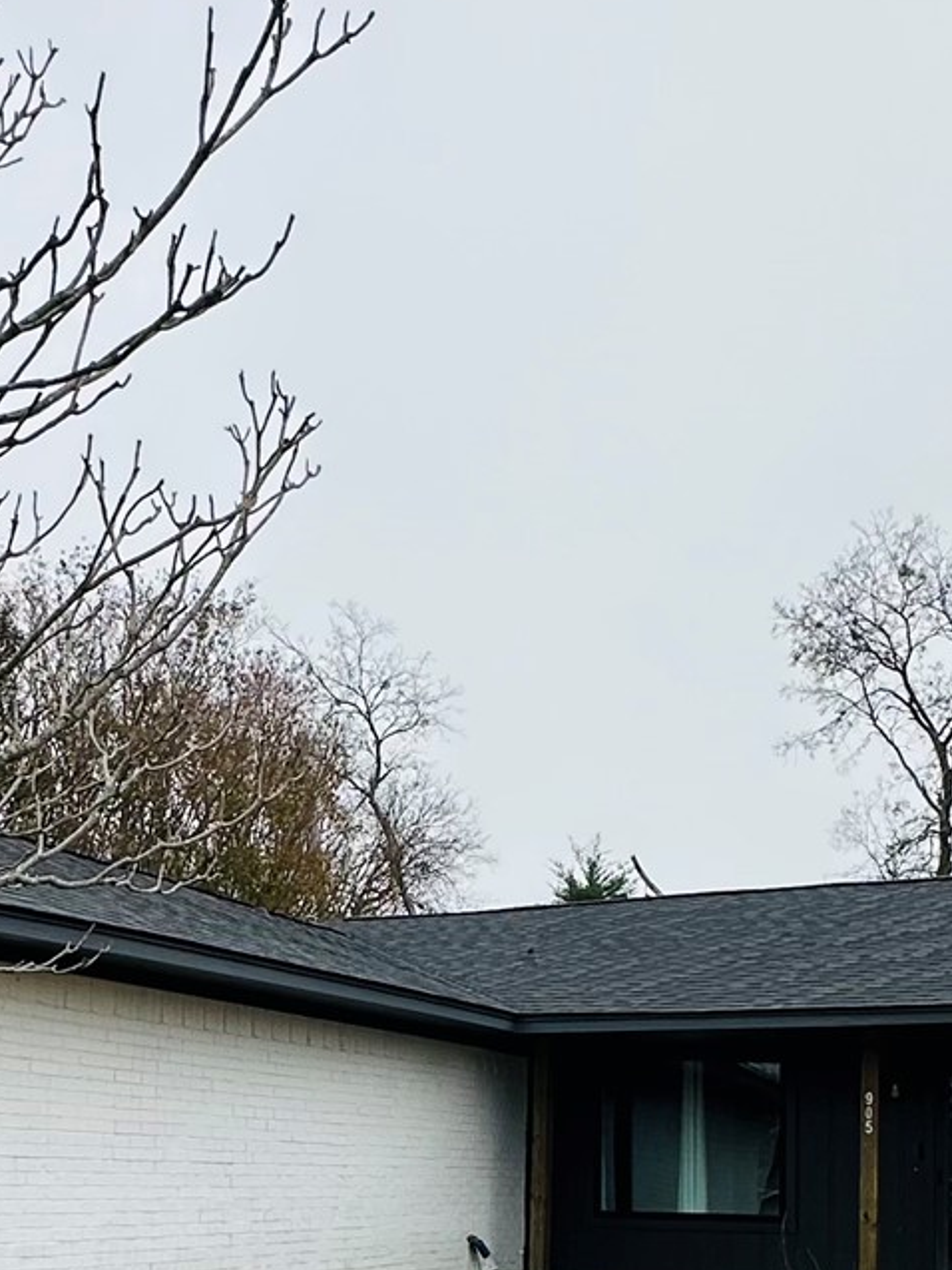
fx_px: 1650
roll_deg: -2.4
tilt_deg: +4.9
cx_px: 466
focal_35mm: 45
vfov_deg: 39.8
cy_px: 1071
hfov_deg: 32.2
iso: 40
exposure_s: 1/670
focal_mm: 2.22
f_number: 2.2
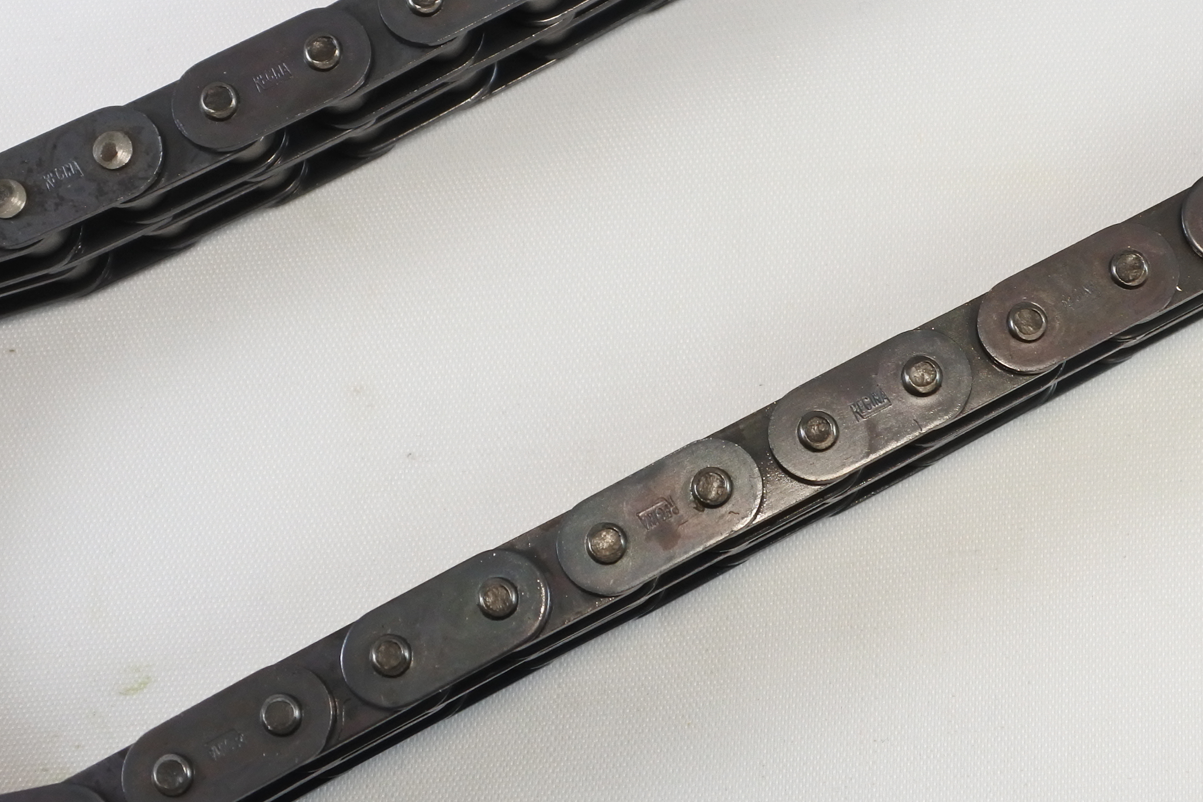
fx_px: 2607
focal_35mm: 78
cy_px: 141
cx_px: 719
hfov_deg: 25.9
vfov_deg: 17.3
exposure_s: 1/200
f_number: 4
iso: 400
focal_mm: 13.1
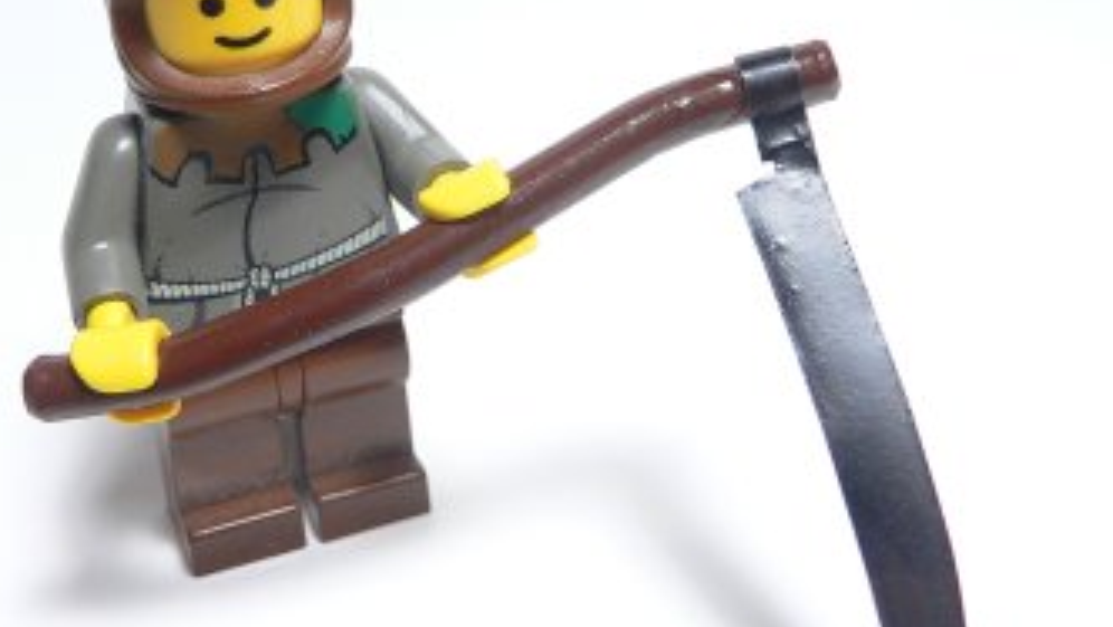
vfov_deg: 26.0
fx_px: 1358
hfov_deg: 44.5
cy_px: 255
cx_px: 510
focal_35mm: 46
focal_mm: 4.6
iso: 100
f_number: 2.8
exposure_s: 1/40
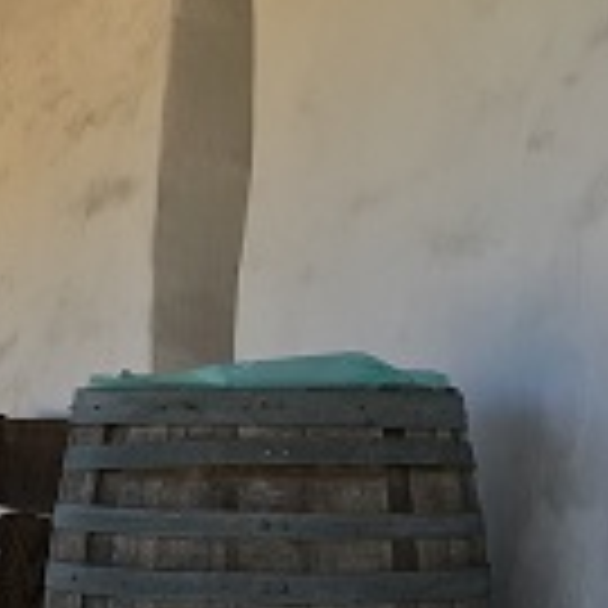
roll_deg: -2.7
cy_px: 576
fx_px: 2285
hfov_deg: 13.7
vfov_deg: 14.9
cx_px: -457
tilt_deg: -5.8
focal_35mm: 115
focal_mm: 4.15
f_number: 2.2
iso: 25
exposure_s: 1/605
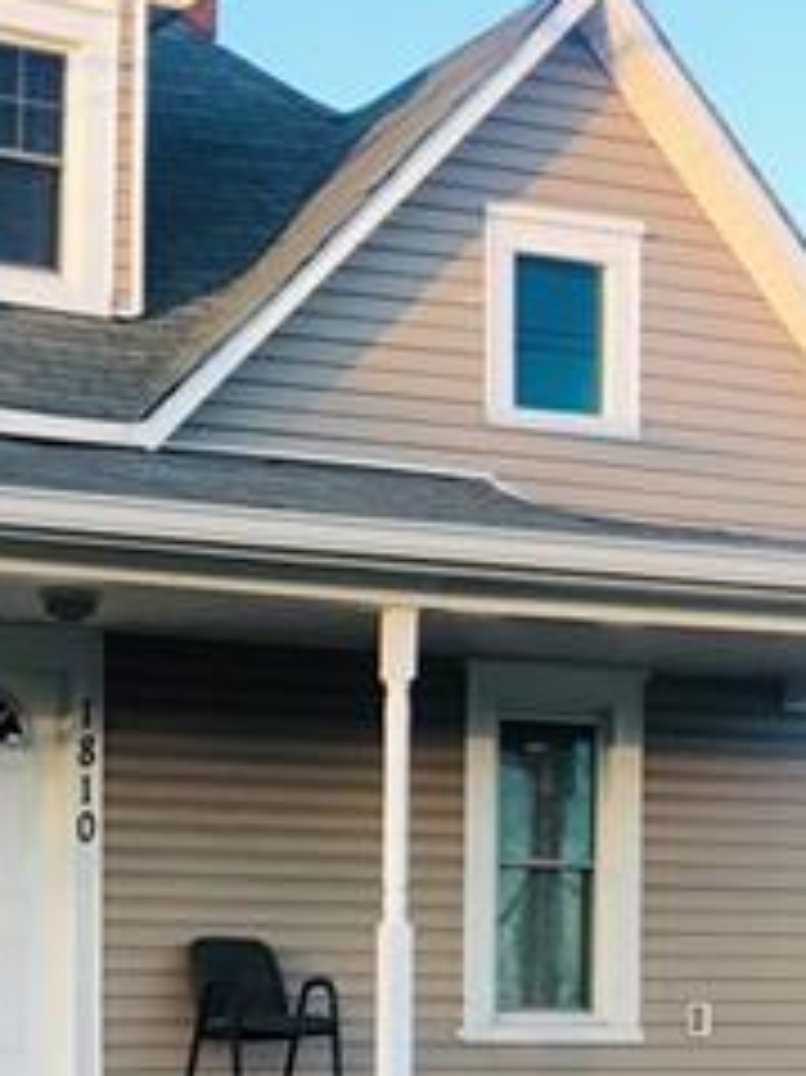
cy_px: 1162
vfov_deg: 20.8
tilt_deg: -1.0
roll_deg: -0.5
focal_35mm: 90
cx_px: -41
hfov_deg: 16.0
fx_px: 2797
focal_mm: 3.99
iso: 20
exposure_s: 1/154
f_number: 1.8
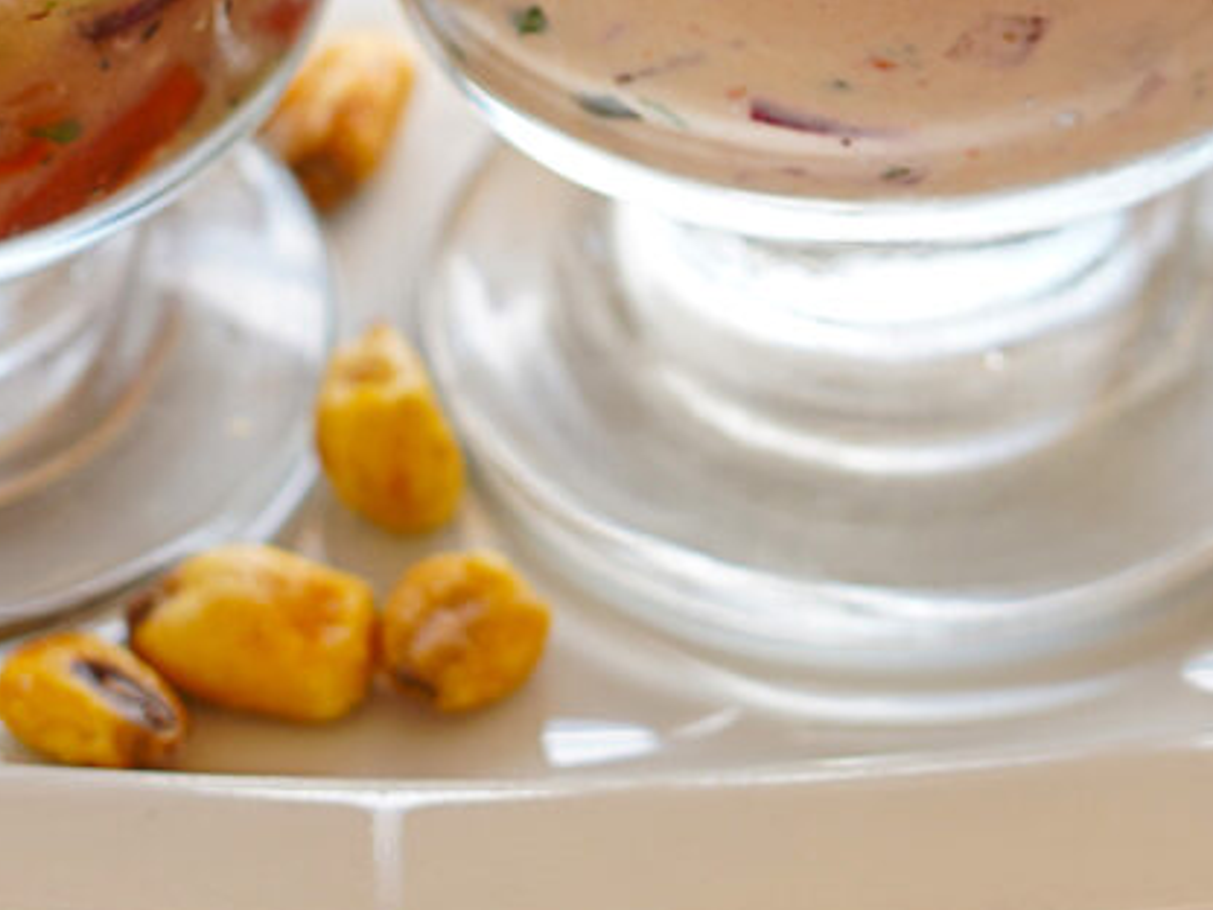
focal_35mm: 207
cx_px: 583
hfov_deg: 9.6
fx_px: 7254
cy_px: -197
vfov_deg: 7.1
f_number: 3.5
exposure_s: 1/125
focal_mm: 35
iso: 100
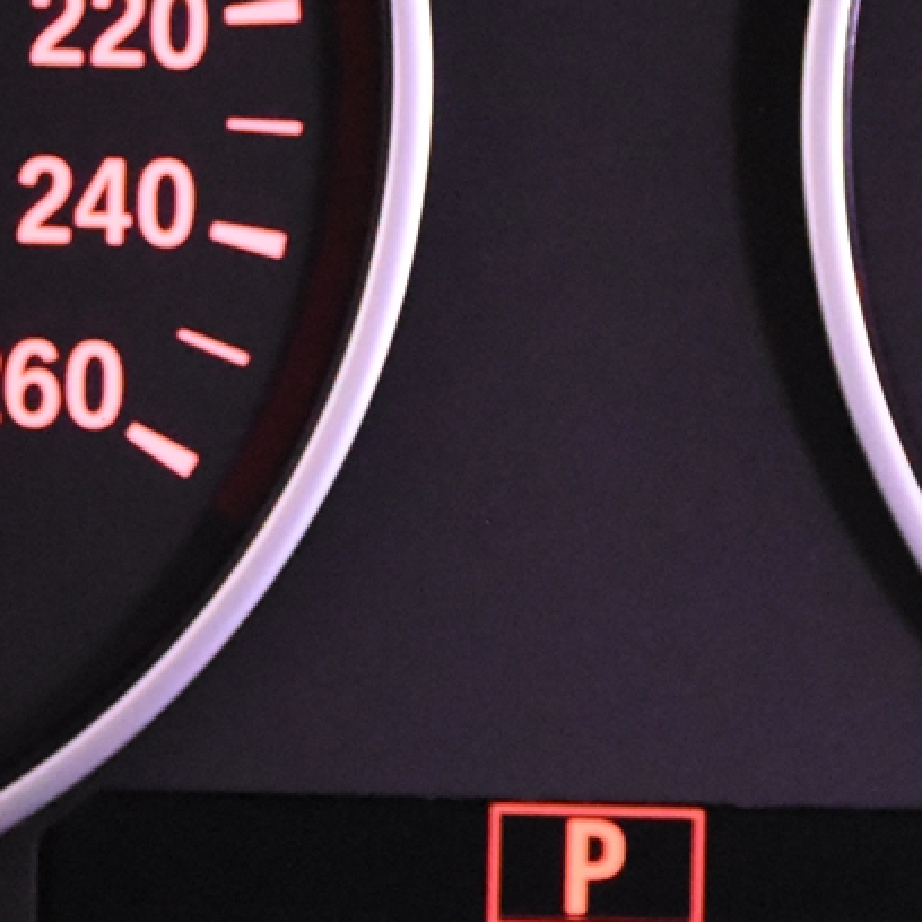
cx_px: 592
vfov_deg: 7.7
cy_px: 147
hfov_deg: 7.7
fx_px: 6871
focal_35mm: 228
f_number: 3.5
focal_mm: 38
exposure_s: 1/60
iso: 6400
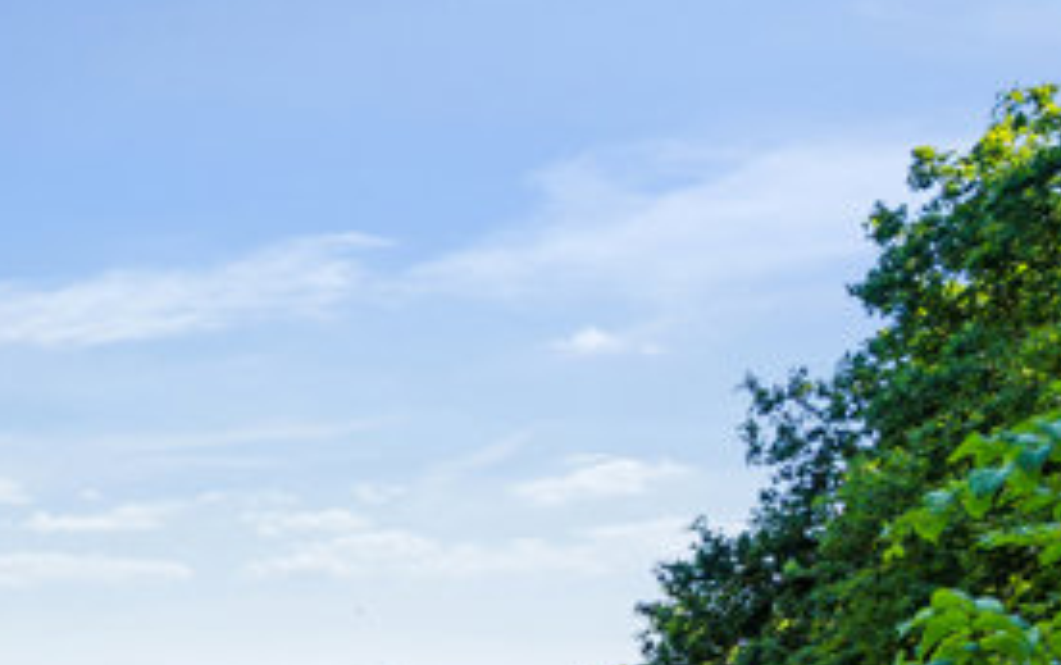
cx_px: -388
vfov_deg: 18.9
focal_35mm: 62
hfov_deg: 26.7
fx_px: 1794
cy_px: 948
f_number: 4
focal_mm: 21
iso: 400
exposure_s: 1/1000
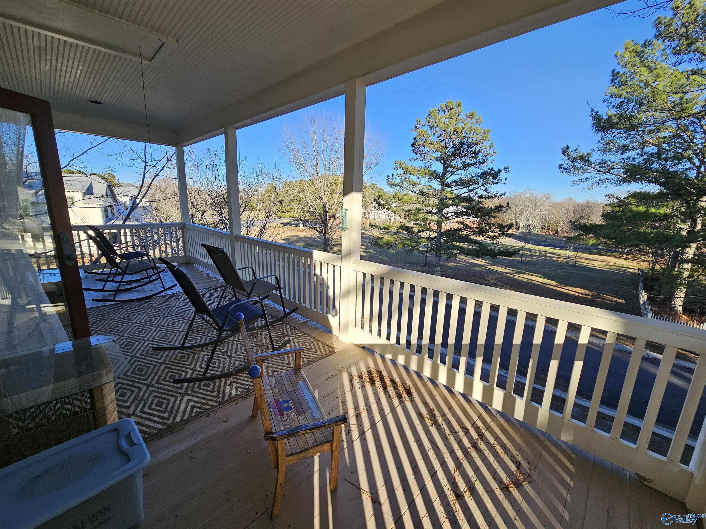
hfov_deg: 106.2
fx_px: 265
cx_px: 353
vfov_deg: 89.9
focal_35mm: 13
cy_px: 264
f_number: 2.2
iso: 64
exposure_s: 1/845
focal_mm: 2.2
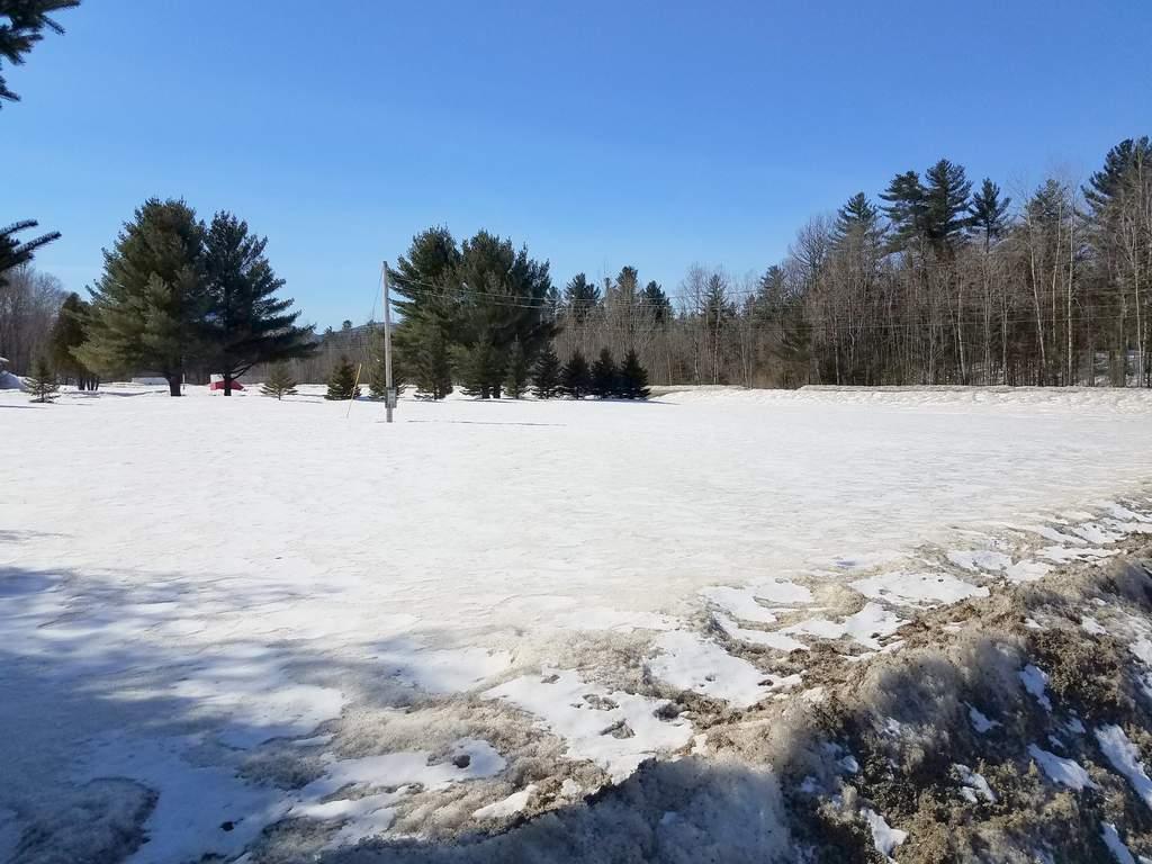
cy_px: 432
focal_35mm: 26
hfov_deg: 67.3
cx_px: 576
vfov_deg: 53.1
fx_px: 865
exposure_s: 1/6032
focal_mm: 4.2
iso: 40
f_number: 1.7
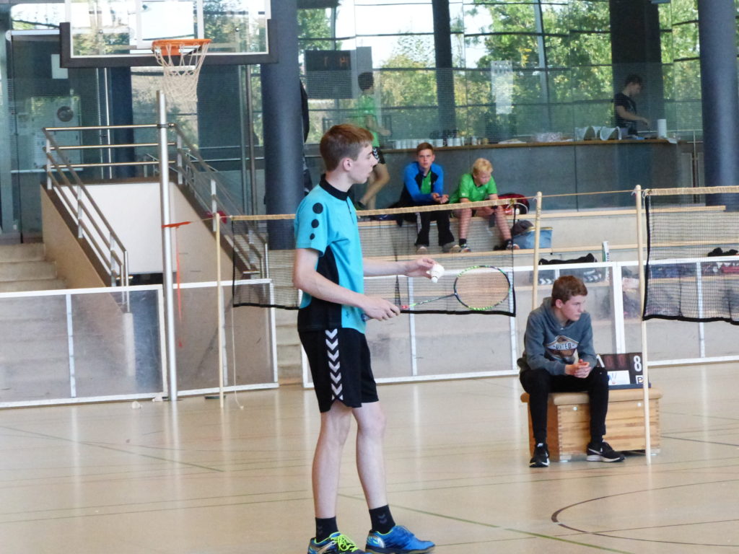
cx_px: 370
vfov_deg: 11.0
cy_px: 277
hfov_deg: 14.6
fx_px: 2882
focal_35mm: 135
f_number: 4
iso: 1600
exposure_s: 1/200
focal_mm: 24.3
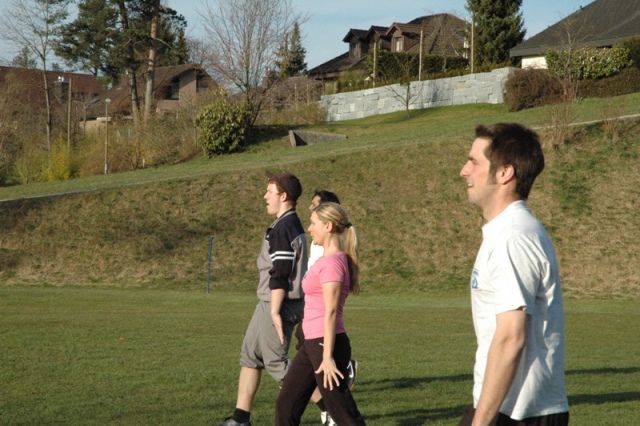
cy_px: 213
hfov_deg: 19.5
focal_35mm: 105
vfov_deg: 13.0
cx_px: 320
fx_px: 1866
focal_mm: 70
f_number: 14
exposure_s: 1/800
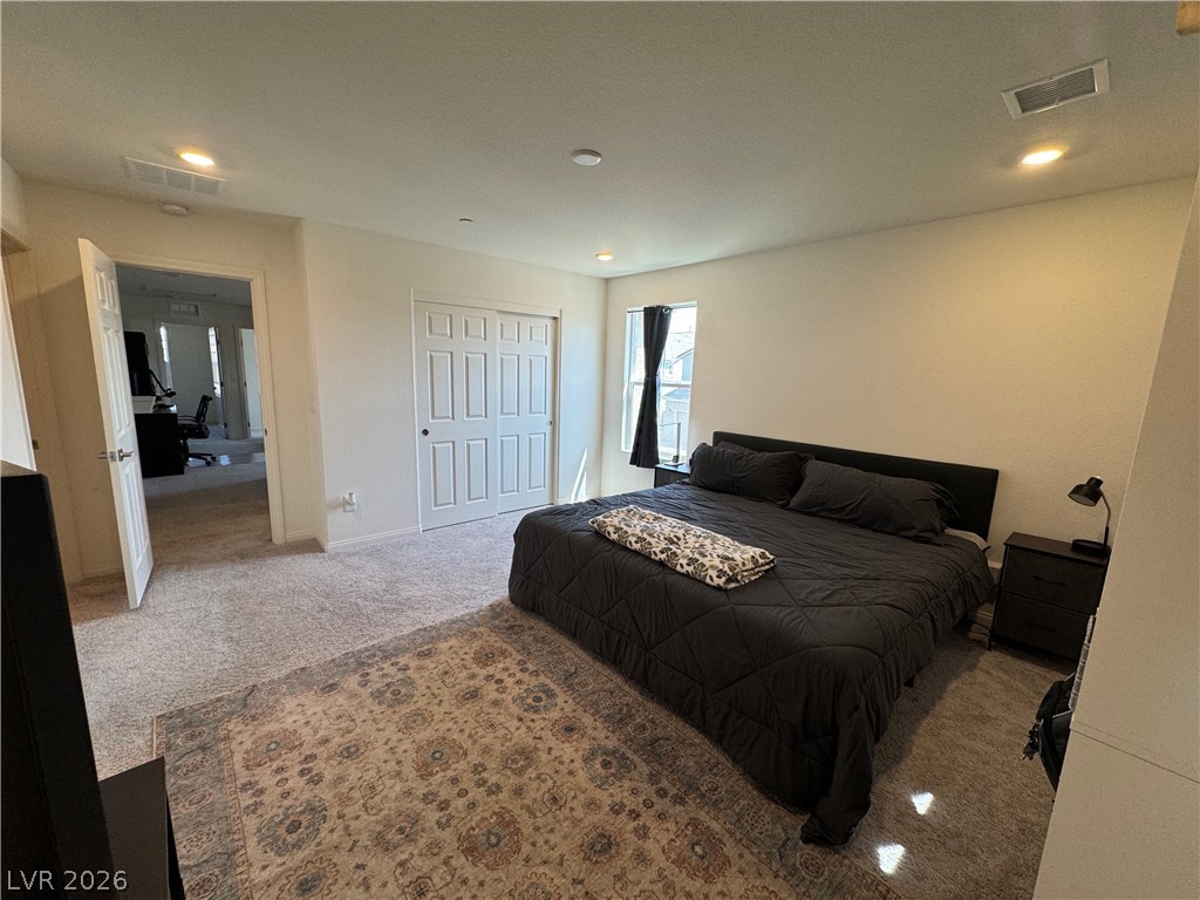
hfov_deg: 102.1
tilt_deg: -9.5
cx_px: 600
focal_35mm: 14
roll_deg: -2.2
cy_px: 450
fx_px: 485
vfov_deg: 85.7
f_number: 2.2
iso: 100
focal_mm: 2.22
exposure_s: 1/120
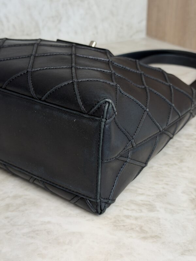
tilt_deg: -26.6
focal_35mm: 48
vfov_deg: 39.7
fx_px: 362
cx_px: 98
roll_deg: +0.6
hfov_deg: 30.3
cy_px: 130
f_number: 1.78
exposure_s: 1/120
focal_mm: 6.76
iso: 80
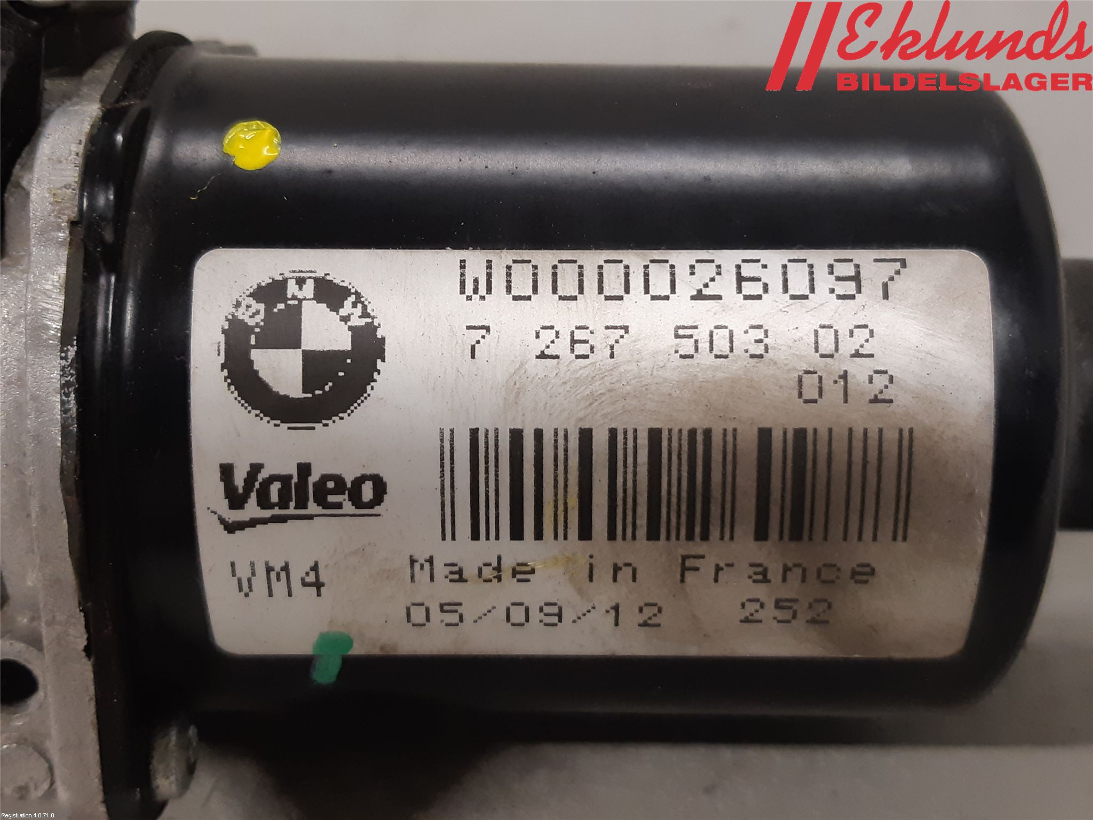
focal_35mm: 26
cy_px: 410
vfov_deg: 53.1
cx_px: 546
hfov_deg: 67.3
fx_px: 821
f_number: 1.7
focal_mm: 3.93
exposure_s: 1/50
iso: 160
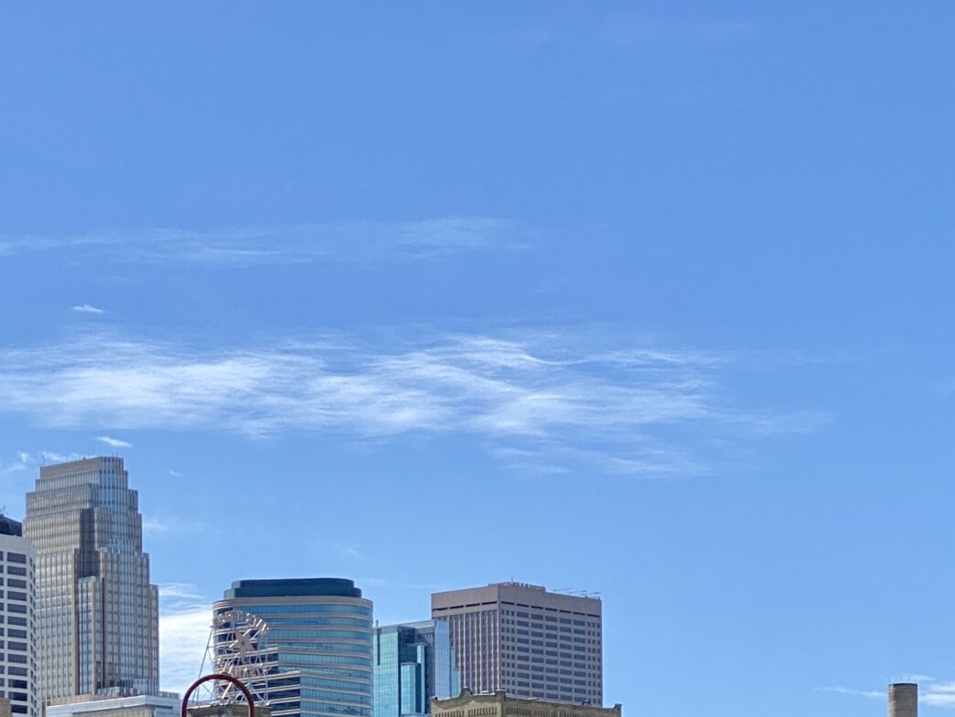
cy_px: 742
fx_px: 3504
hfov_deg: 15.5
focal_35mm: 127
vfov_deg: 11.5
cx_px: 650
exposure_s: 1/1597
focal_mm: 6
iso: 20
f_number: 2
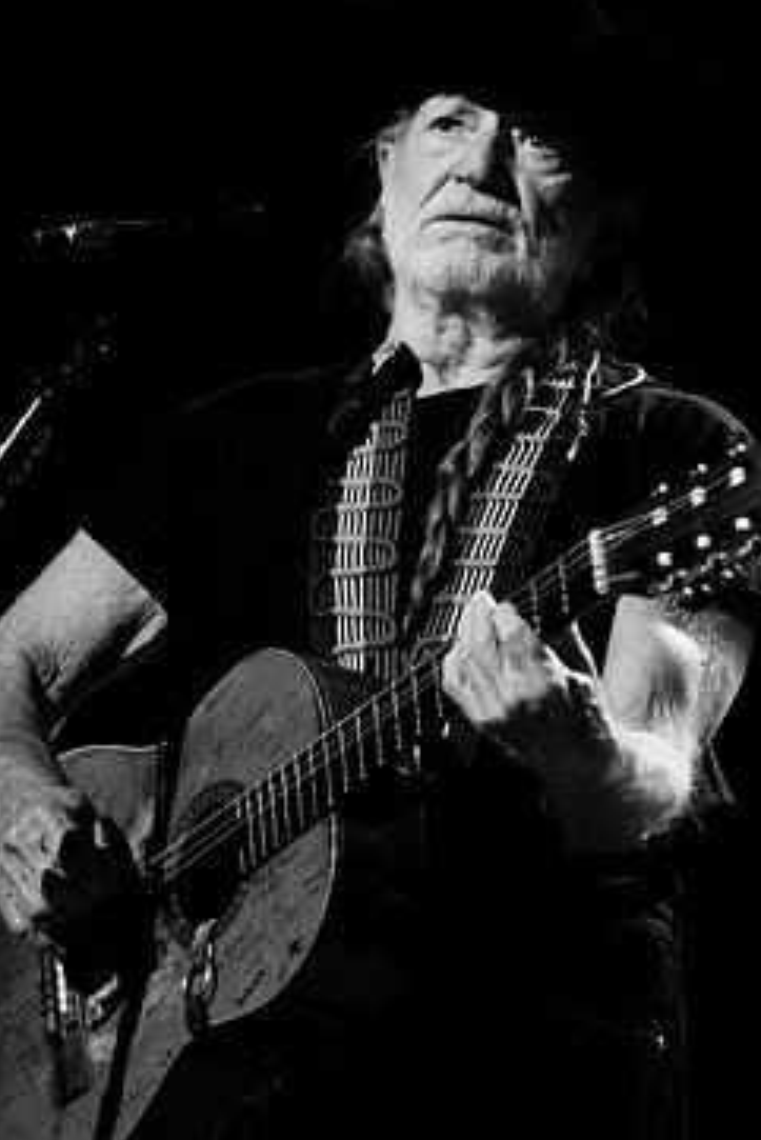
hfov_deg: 3.7
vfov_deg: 5.5
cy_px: 467
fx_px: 11847
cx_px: 363
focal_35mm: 374
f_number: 3.2
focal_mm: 200
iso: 800
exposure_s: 1/320
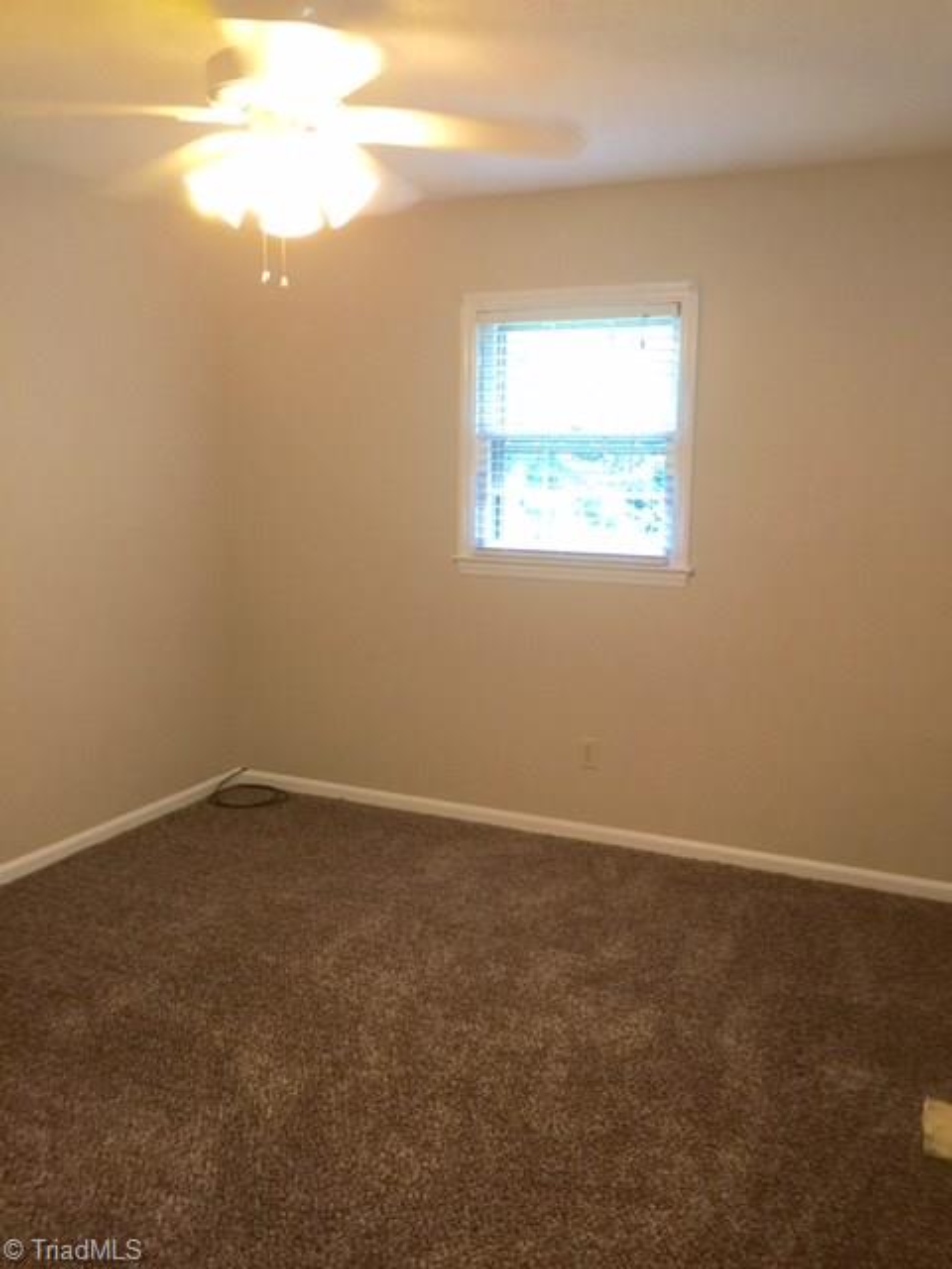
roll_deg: -1.8
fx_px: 1063
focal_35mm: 29
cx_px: 476
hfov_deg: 48.2
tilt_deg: -6.3
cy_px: 634
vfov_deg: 61.7
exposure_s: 1/15
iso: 40
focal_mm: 4.15
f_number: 2.2
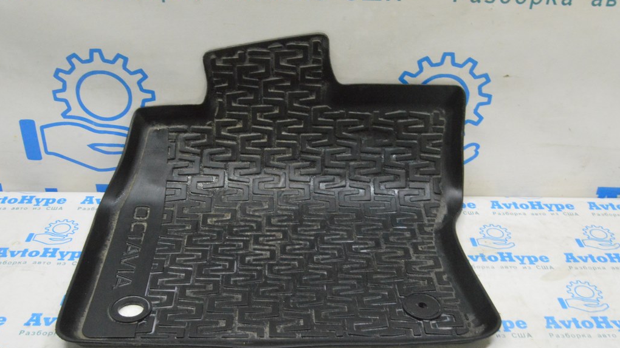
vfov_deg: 28.9
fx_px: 674
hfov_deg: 49.4
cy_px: 198
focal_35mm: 41
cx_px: 310
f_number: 20
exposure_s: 1/15
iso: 6400
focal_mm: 26
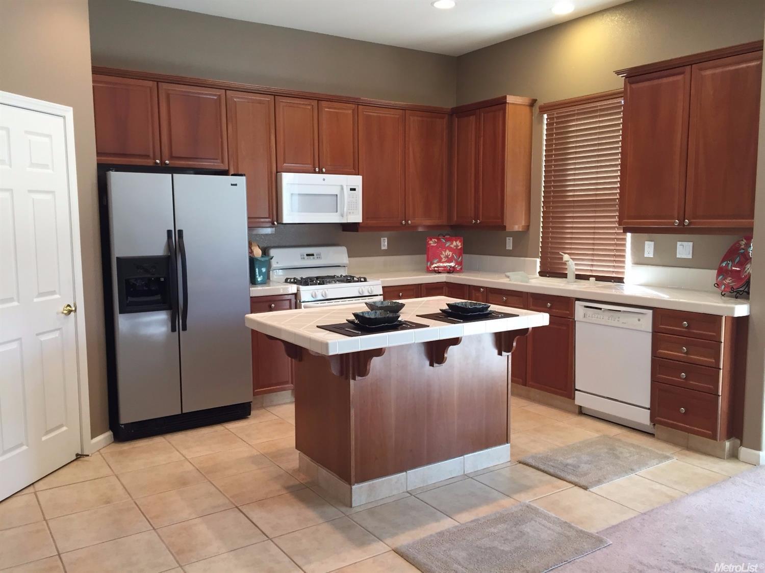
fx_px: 641
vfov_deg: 48.2
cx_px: 382
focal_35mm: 29
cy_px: 286
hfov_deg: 61.7
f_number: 2.2
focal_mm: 4.15
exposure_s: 1/30
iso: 64
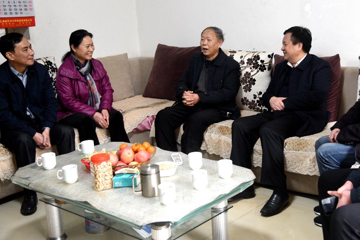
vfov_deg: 27.5
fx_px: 490
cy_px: 98
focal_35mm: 49
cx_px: 223
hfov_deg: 40.1
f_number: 4.5
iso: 2800
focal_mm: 38
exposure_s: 1/40
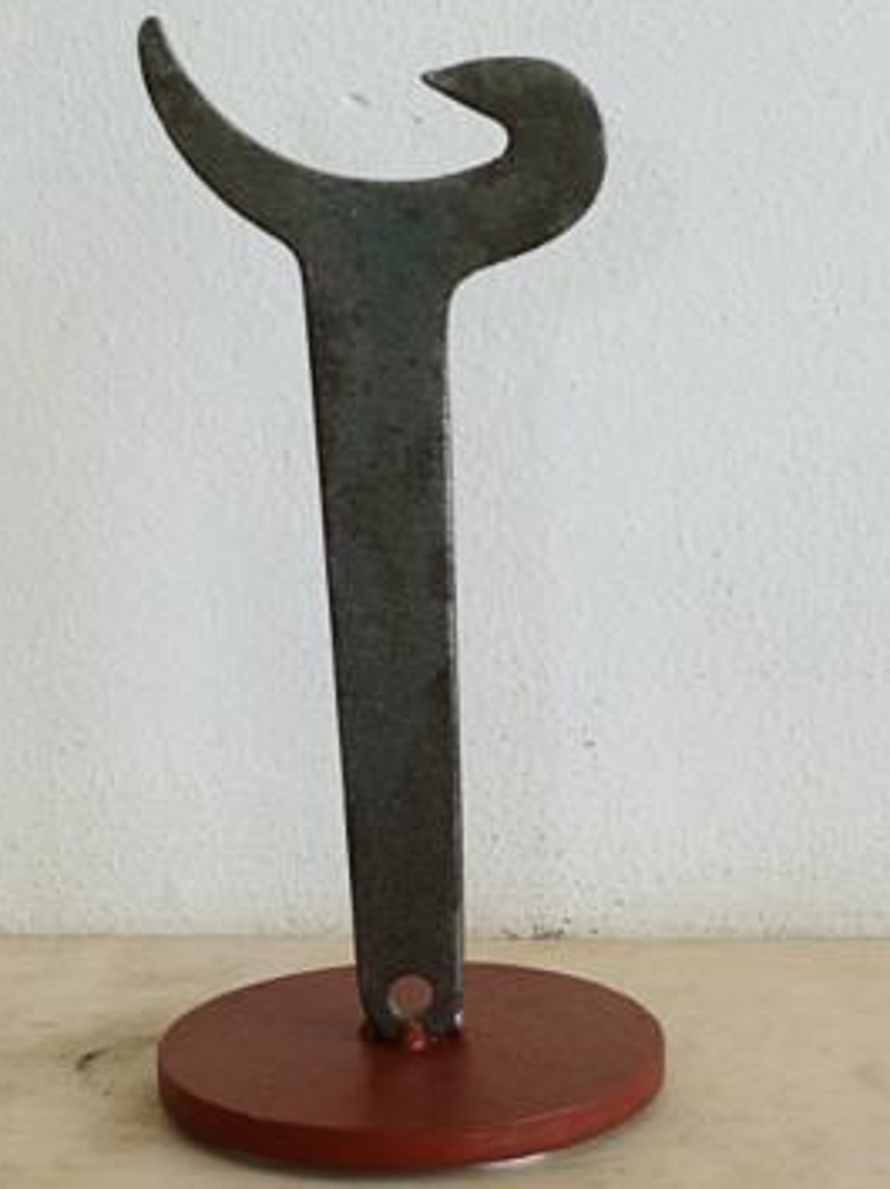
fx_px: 2677
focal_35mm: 78
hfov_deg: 18.9
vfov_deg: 25.0
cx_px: 430
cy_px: 584
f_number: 4.6
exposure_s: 1/80
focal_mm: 12.3
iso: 320
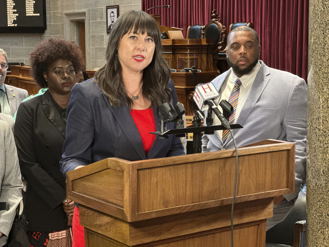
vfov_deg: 19.1
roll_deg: +0.0
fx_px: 732
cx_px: 164
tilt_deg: -4.9
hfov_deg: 25.3
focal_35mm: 77
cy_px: 124
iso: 400
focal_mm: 9
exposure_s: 1/20
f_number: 2.8
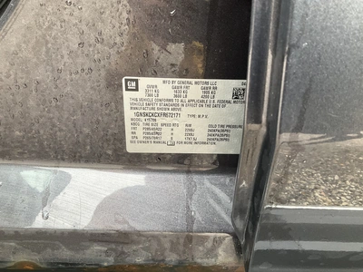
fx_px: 304
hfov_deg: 61.7
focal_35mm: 29
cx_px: 182
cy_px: 136
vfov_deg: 48.2
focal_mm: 3
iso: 64
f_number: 1.8
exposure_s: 1/67
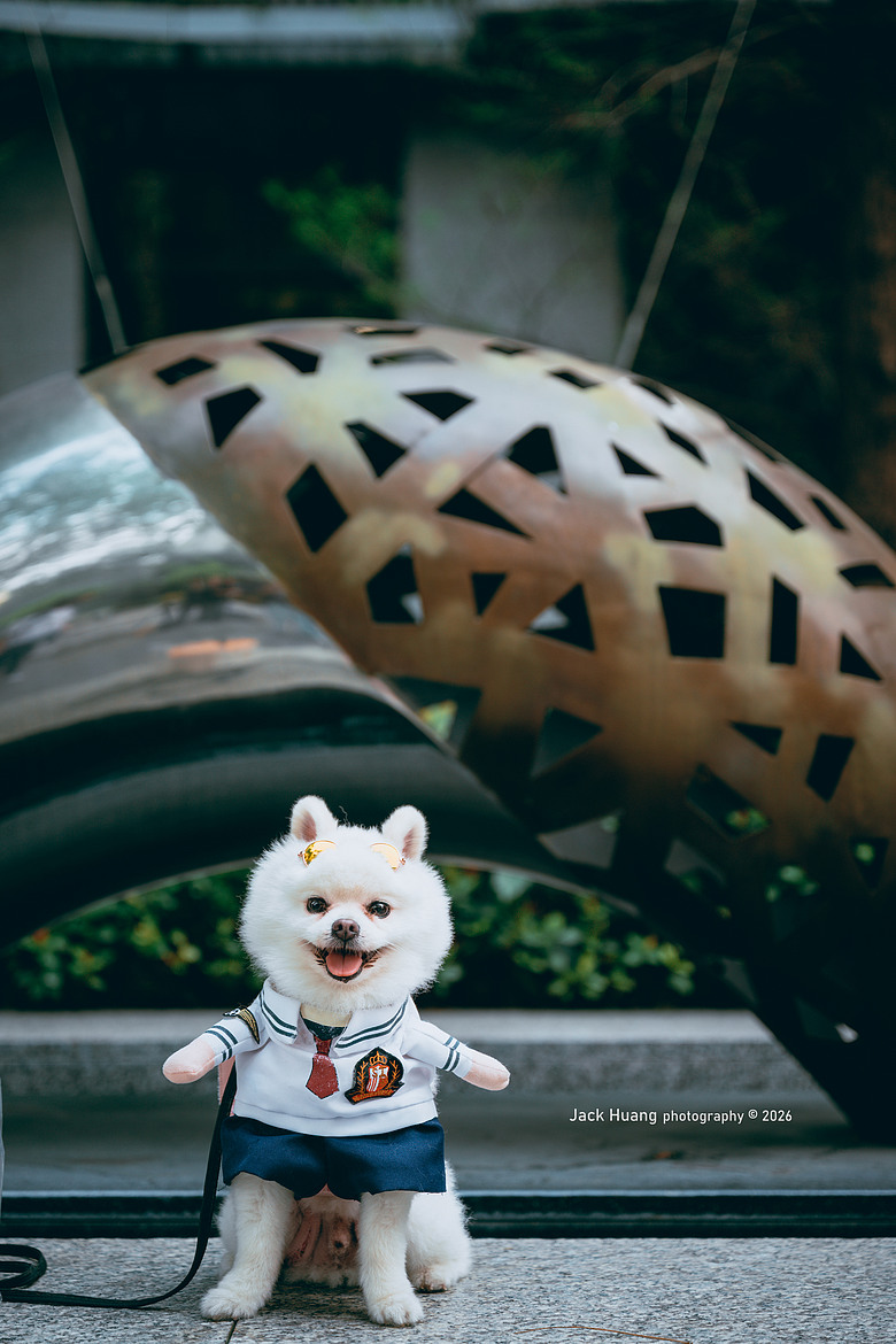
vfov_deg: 28.8
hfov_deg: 19.5
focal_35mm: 70
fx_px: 2613
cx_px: 448
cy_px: 672
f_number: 2.8
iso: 125
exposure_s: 1/250
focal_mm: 70
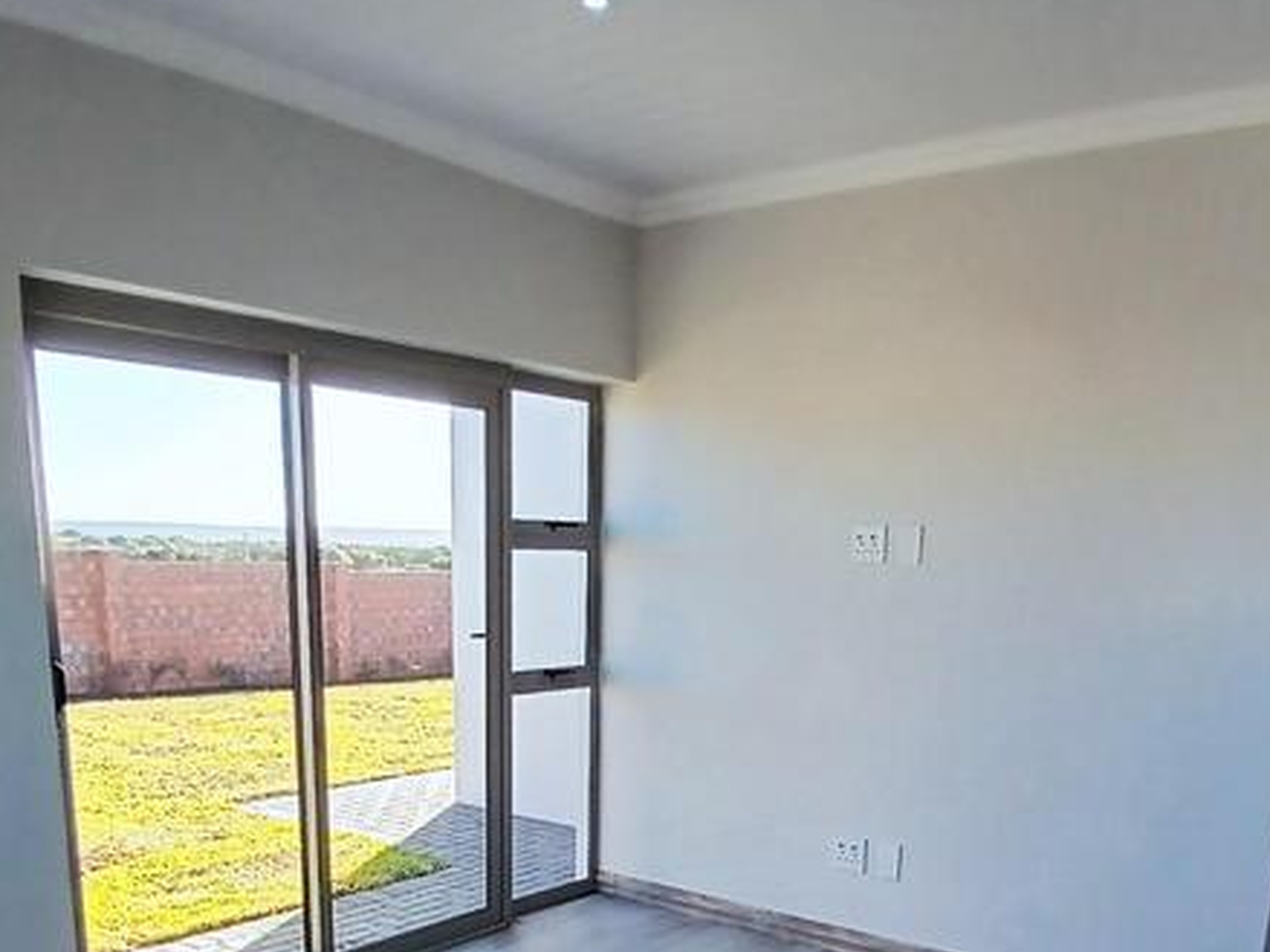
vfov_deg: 42.7
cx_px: 636
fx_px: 1137
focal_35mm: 31
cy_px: 802
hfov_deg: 58.4
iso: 50
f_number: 2.2
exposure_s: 1/116
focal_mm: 1.4
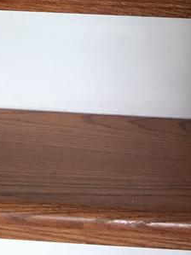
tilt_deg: -2.1
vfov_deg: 11.0
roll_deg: +2.0
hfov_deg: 9.2
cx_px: -230
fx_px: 1097
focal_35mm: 149
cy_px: -370
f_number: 2.2
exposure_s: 1/15
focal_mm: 4.15
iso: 25
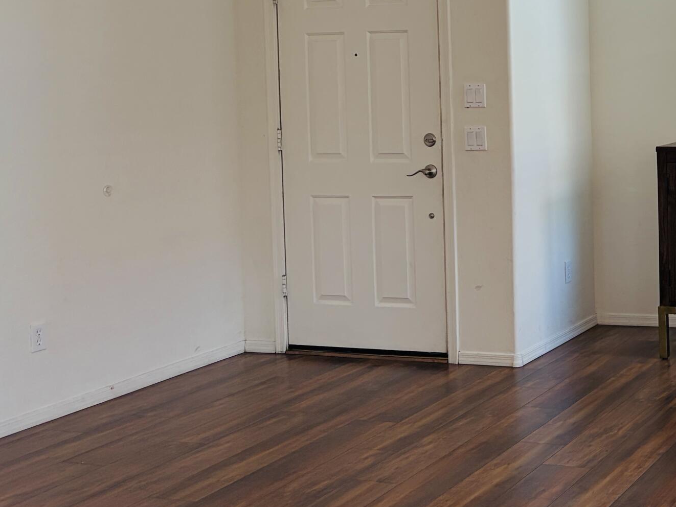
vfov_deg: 24.3
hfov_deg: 29.4
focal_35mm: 59
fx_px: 1152
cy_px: 74
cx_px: 750
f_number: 1.6
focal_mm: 5.96
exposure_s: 1/120
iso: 100
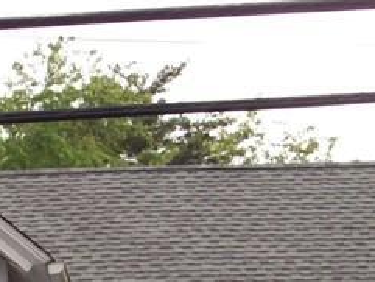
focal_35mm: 157
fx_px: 1702
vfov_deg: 9.2
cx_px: 20
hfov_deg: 12.5
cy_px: 435
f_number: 2.8
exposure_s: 1/76.4
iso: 80
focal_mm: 6.2
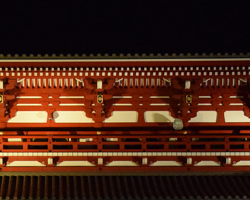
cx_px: 42
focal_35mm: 148
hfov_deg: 13.0
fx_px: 1092
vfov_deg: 10.4
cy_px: 168
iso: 3600
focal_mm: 31
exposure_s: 1/60
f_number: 4.2
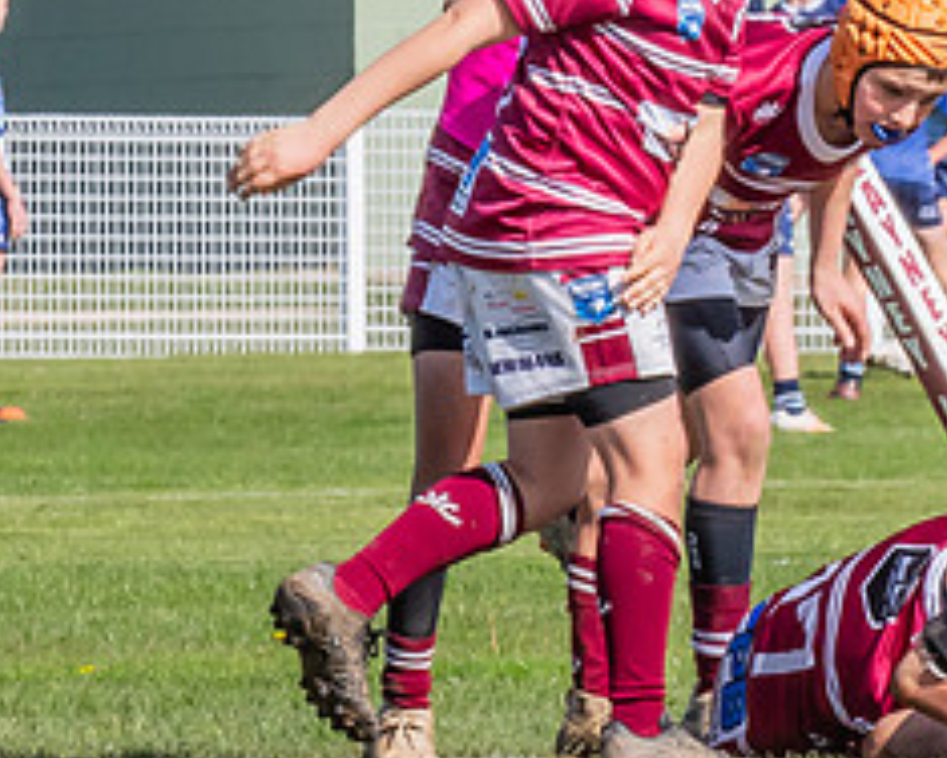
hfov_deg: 1.3
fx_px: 40444
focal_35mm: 1443
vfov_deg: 1.1
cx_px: 1013
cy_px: 315
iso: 800
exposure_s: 1/400
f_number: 25
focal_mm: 280
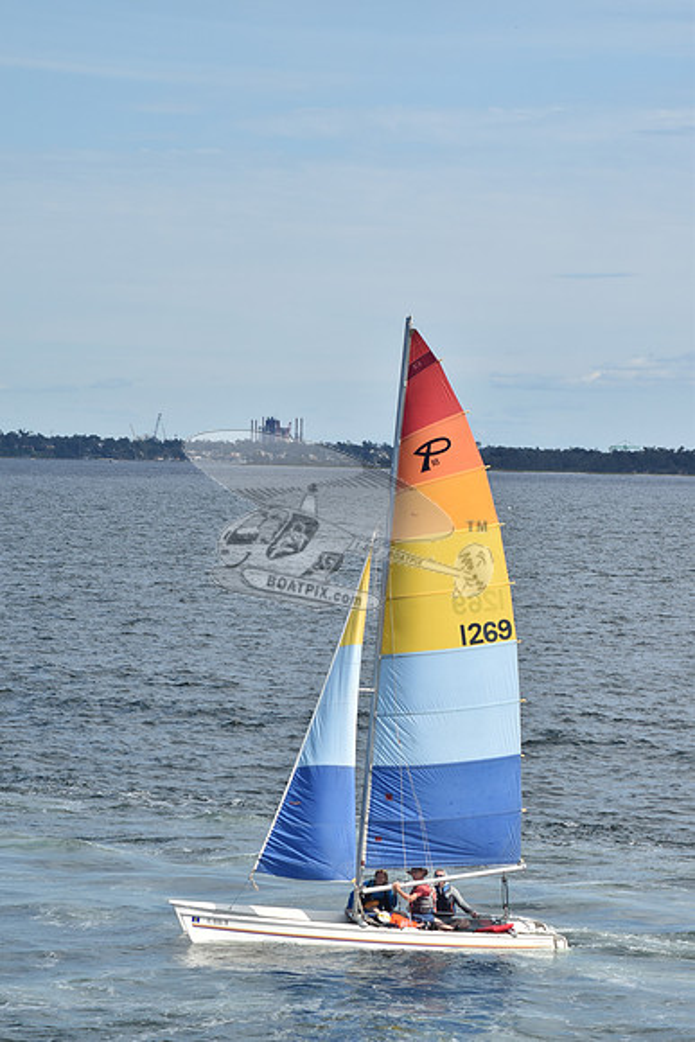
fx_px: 5035
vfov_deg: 11.8
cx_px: 348
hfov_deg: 7.9
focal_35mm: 174
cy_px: 521
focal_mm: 116
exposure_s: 1/1000
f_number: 11
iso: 400
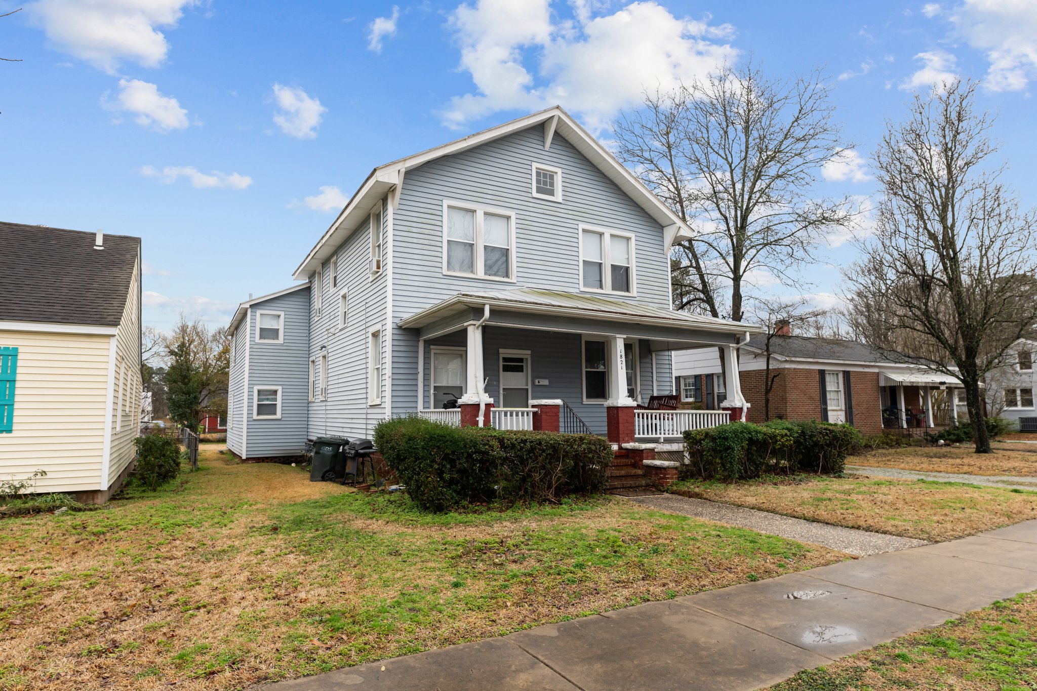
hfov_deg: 81.2
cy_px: 346
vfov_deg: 59.5
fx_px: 605
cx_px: 518
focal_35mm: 21
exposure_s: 1/320
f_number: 9
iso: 400
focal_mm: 21
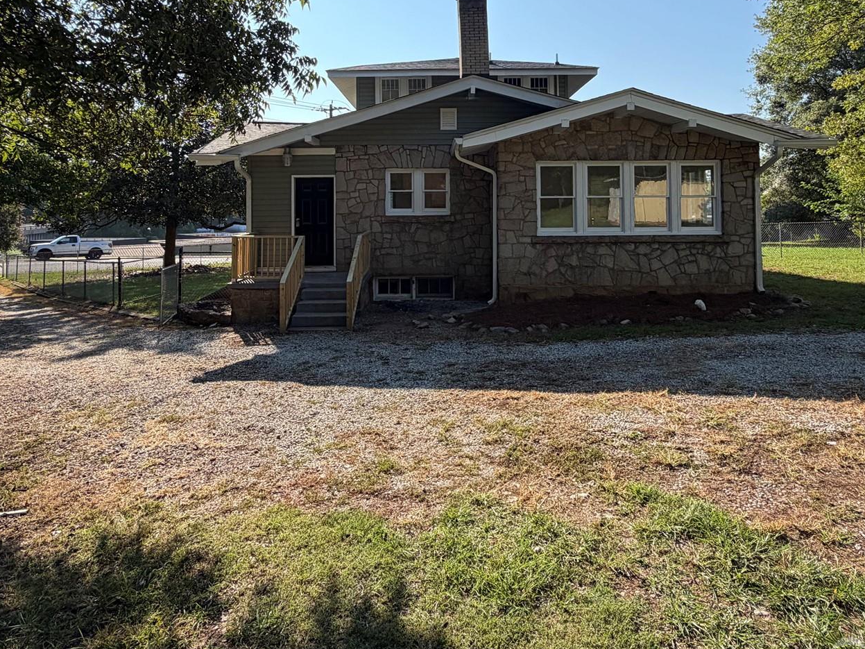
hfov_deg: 73.9
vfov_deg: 56.9
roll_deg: +0.6
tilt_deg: +2.6
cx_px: 459
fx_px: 575
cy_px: 189
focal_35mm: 23
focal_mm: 2.22
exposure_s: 1/770
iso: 32
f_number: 2.2
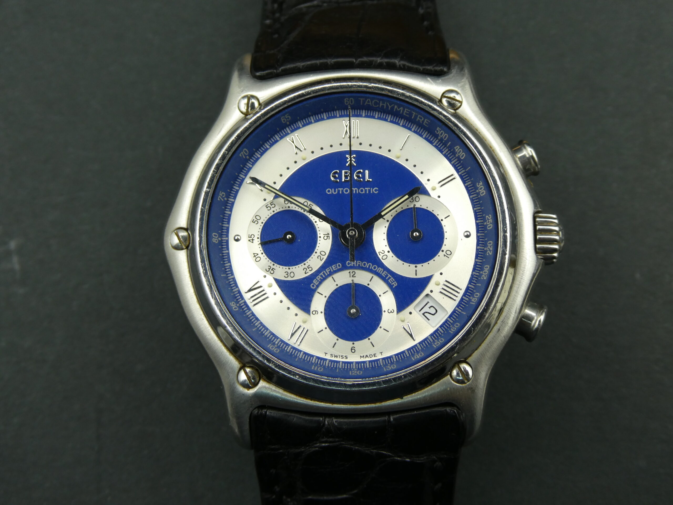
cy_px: 252
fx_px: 972
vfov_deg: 29.1
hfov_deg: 38.2
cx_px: 336
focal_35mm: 50
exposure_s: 1/80
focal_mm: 9
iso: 160
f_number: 4.1
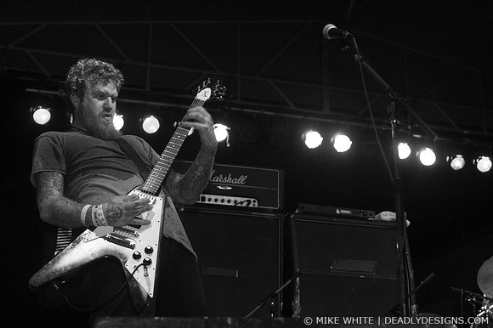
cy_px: 164
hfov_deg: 33.4
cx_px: 246
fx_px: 821
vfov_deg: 22.6
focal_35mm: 60
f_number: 3.2
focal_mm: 40
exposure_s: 1/160
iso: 800
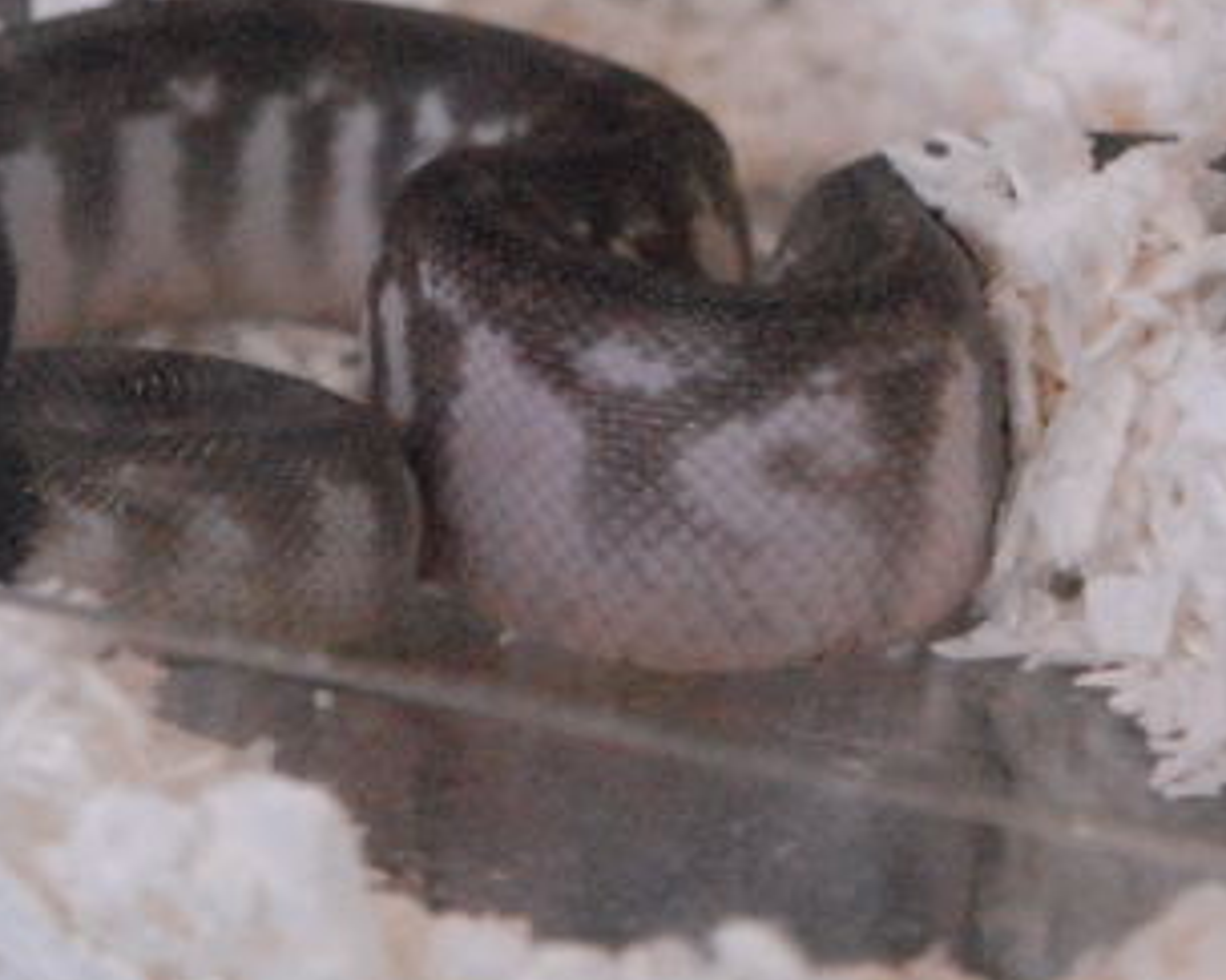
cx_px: 403
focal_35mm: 178
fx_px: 6457
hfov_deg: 10.8
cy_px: 155
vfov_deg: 8.7
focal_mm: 48
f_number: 9
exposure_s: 1/320
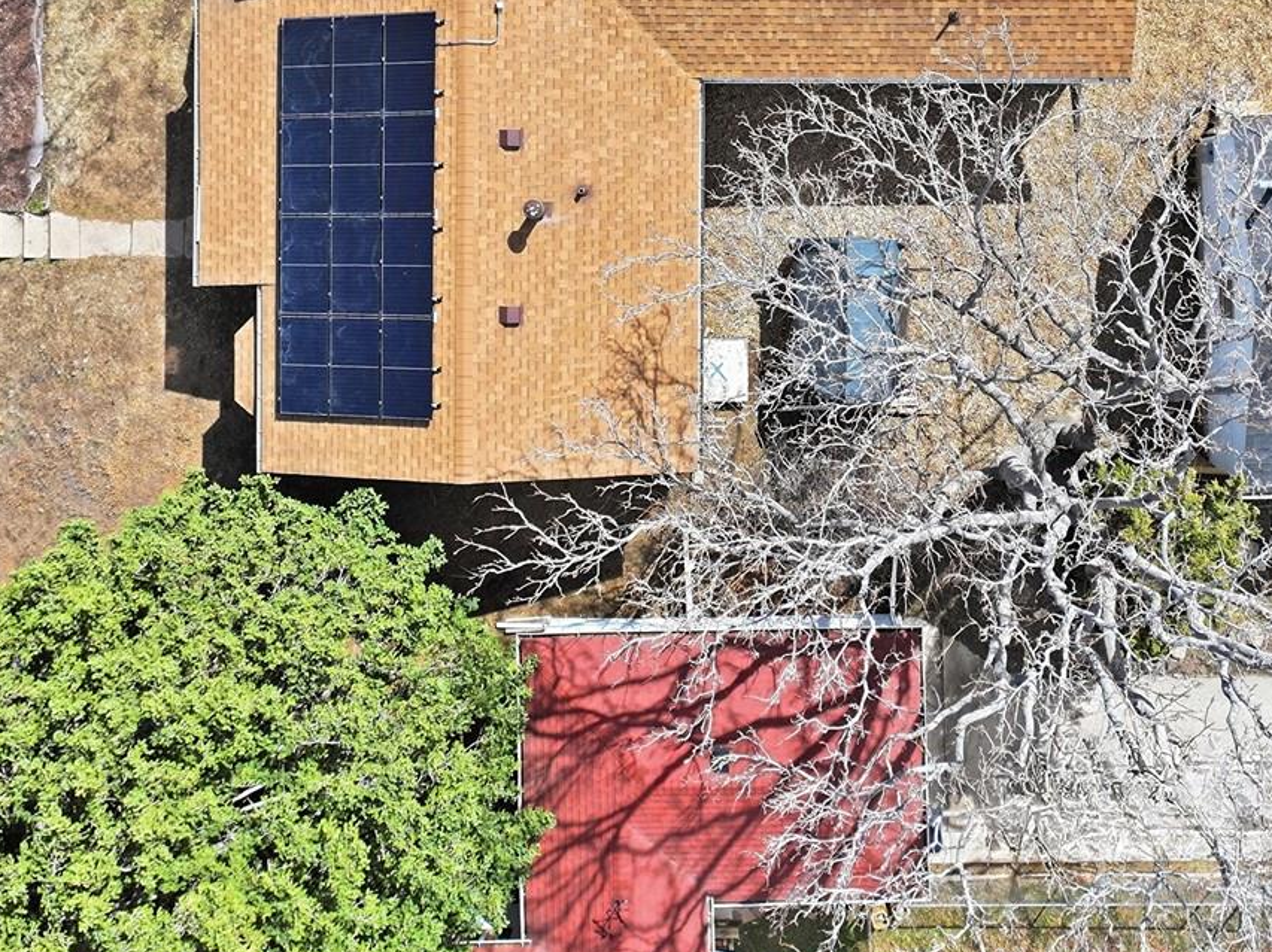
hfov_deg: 41.8
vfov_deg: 31.5
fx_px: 1653
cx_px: 783
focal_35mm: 45
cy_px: 219
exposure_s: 1/1000
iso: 100
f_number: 2.8
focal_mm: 12.3
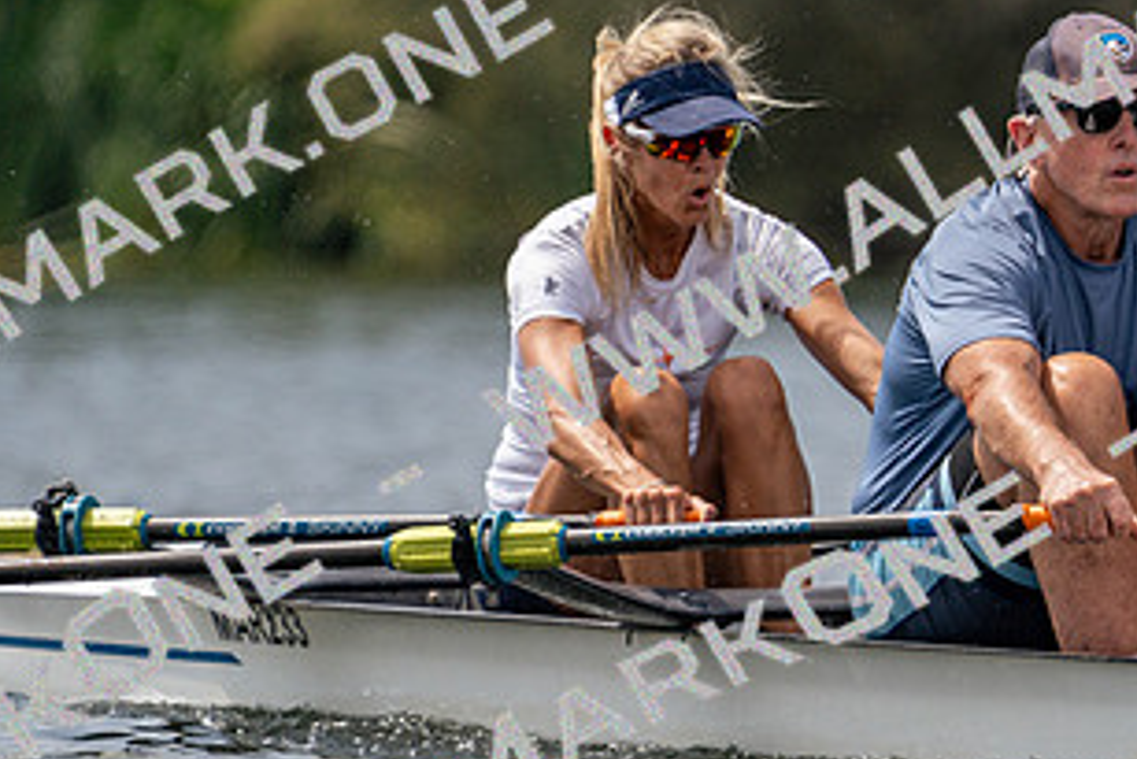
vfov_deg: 1.2
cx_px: 941
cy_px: 461
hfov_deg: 1.8
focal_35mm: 1134
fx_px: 35831
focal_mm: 600
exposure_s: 1/1600
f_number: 6.3
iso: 250
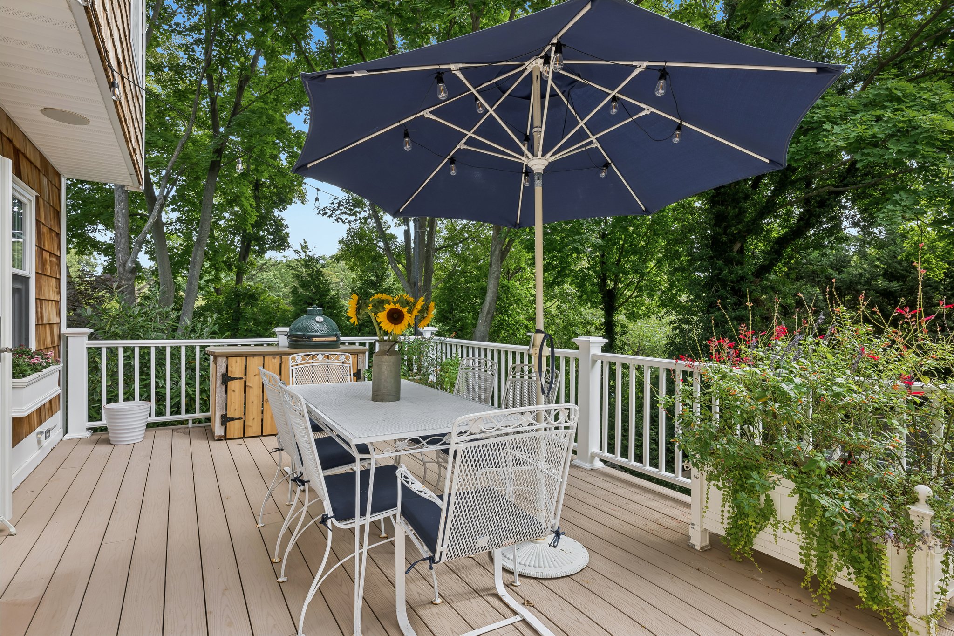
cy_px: 318
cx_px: 477
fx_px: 490
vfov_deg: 65.9
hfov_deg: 88.4
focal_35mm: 18
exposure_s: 1/60
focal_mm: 18.5
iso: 160
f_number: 9
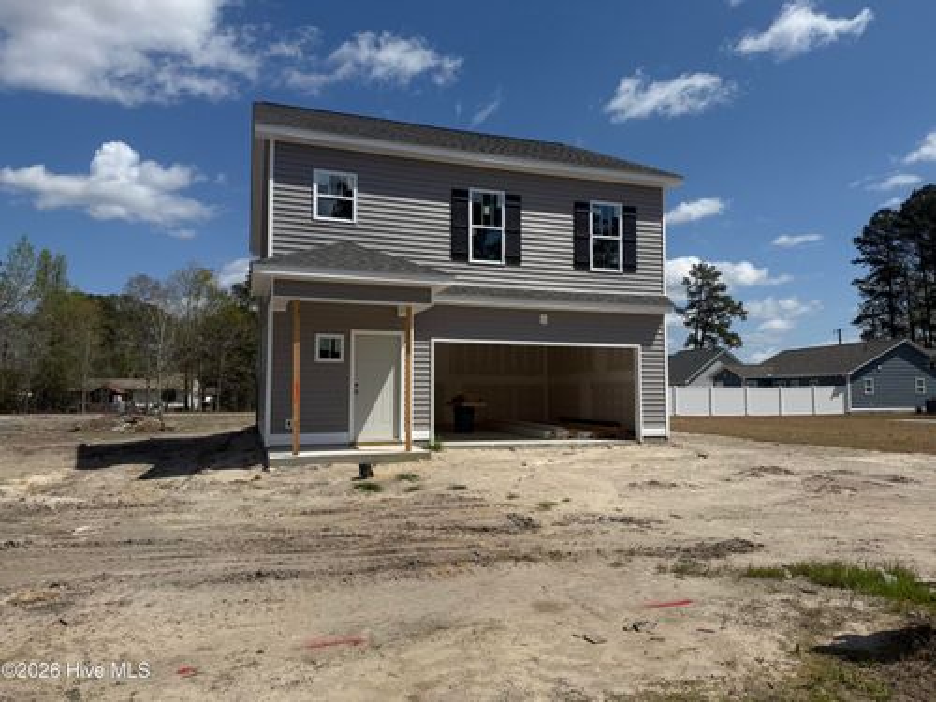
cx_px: 468
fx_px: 649
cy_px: 351
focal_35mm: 24
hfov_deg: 71.6
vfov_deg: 56.8
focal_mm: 6.76
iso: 80
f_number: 1.78
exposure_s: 1/9091
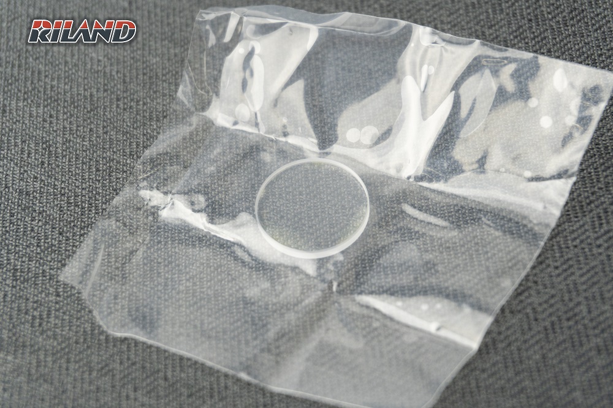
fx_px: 1200
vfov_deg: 19.3
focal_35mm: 70
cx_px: 306
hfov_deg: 28.7
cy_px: 204
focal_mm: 47
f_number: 5.6
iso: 800
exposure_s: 1/160
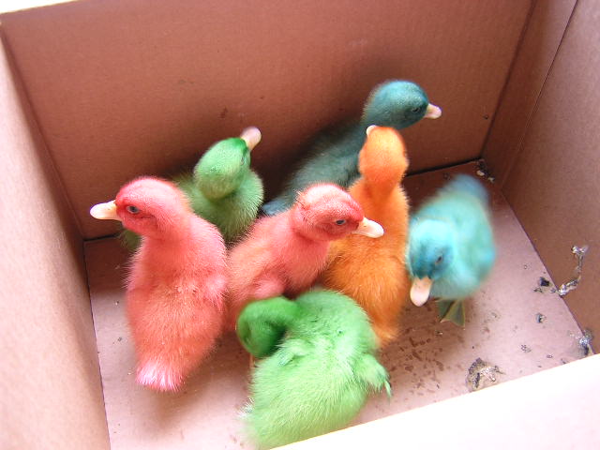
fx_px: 624
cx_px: 300
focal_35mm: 36
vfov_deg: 39.7
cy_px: 225
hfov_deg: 51.4
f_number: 2.6
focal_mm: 4.7
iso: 100
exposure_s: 1/47.6
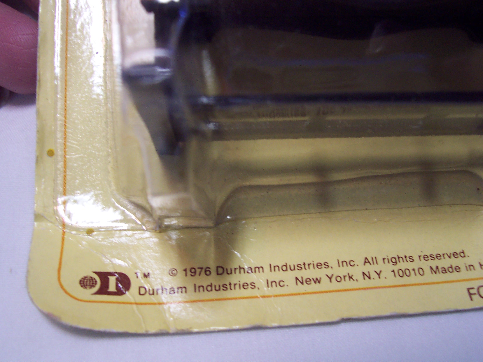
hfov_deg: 50.1
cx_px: 242
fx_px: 516
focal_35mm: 37
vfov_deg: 38.7
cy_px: 181
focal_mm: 5.6
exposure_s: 1/30
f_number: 2.8
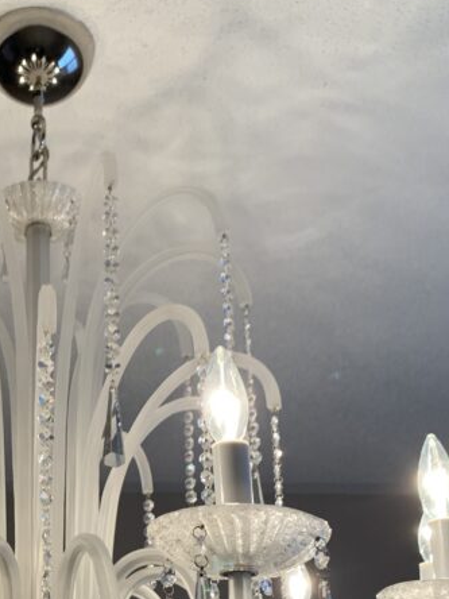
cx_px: 39
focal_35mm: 60
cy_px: 476
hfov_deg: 23.7
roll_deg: -1.0
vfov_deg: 31.4
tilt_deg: +21.3
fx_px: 1038
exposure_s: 1/120
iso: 64
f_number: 1.8
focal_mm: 4.25
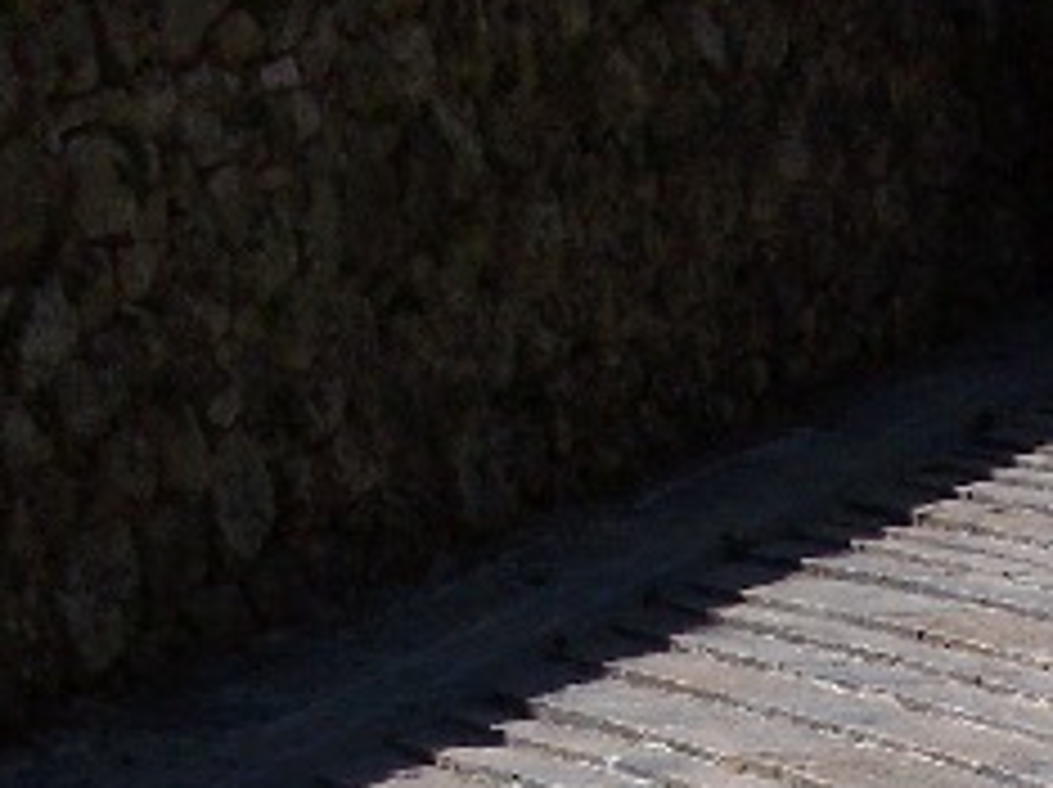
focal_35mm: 130
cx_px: 1318
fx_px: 3950
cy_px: 1072
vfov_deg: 11.1
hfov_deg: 14.6
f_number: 4.8
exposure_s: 1/1000
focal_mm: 8
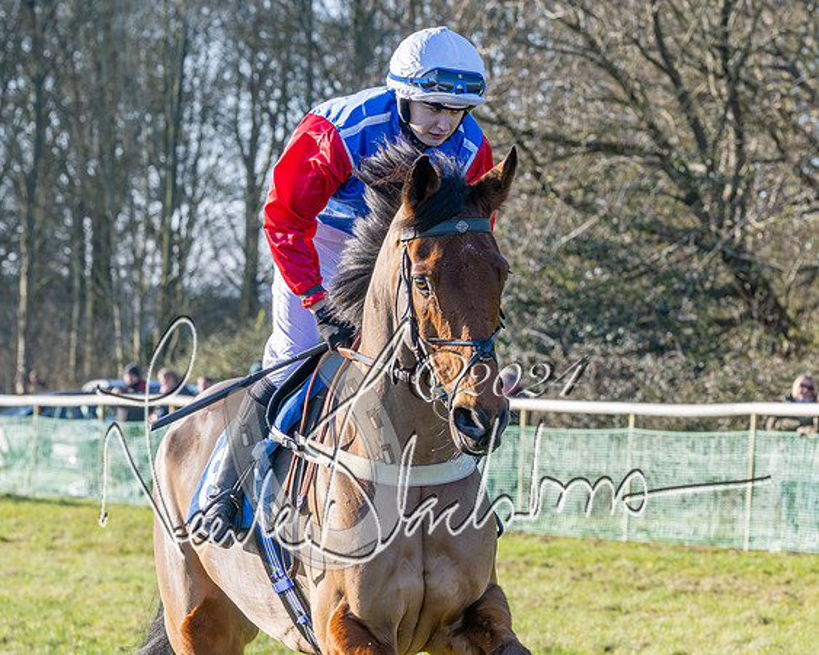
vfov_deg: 7.7
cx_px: 627
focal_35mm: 201
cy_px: 449
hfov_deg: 9.6
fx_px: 4871
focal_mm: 87
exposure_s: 1/1250
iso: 400
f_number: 5
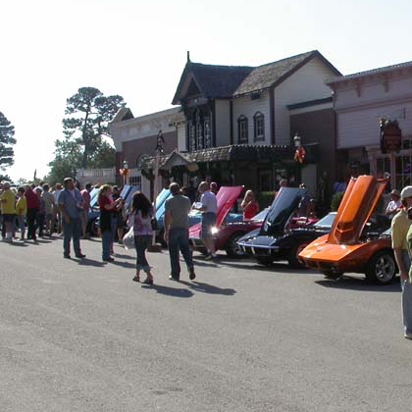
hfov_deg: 26.5
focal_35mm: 64
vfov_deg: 26.9
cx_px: 314
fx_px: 862
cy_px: 220
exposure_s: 1/309
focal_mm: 7.85
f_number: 7.5
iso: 100
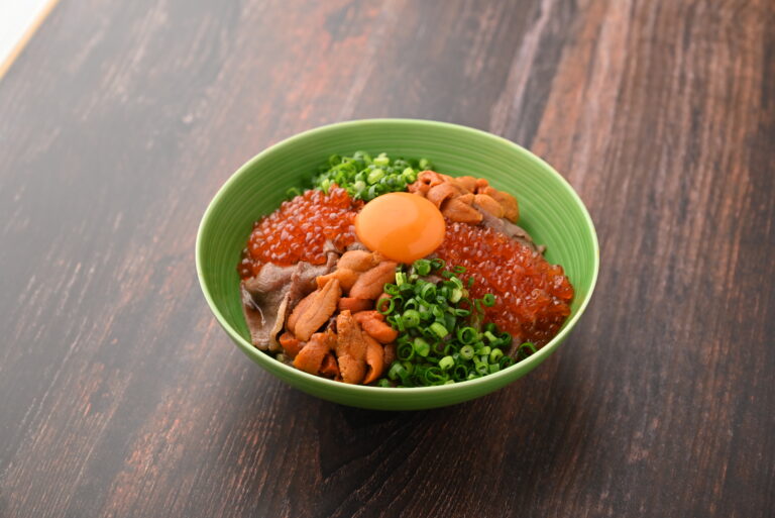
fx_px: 1508
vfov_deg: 19.5
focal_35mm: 70
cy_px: 259
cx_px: 388
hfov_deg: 28.8
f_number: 6.3
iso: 320
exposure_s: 1/160
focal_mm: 70
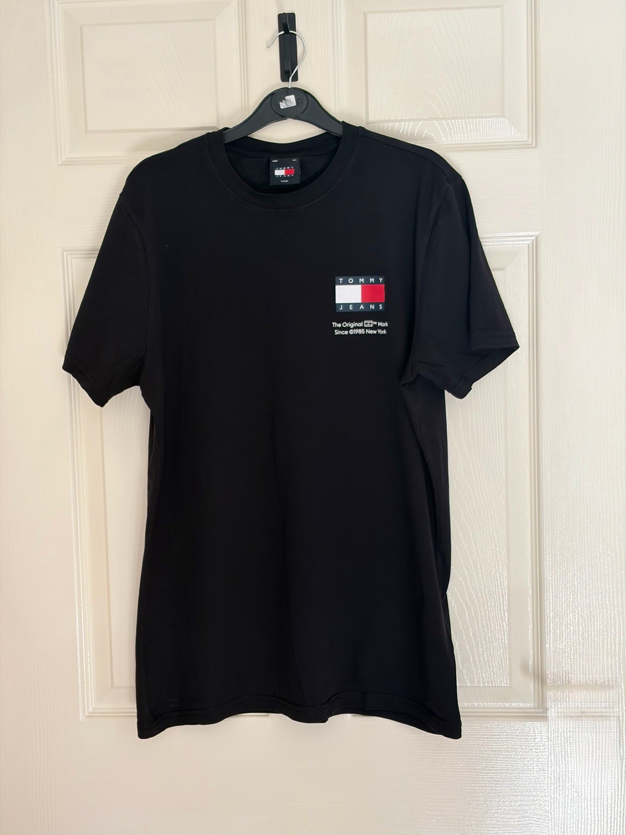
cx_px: 313
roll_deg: +1.3
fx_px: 1254
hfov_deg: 28.0
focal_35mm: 52
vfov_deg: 36.8
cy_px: 418
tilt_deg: -5.8
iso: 50
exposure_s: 1/103
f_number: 1.6
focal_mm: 5.96
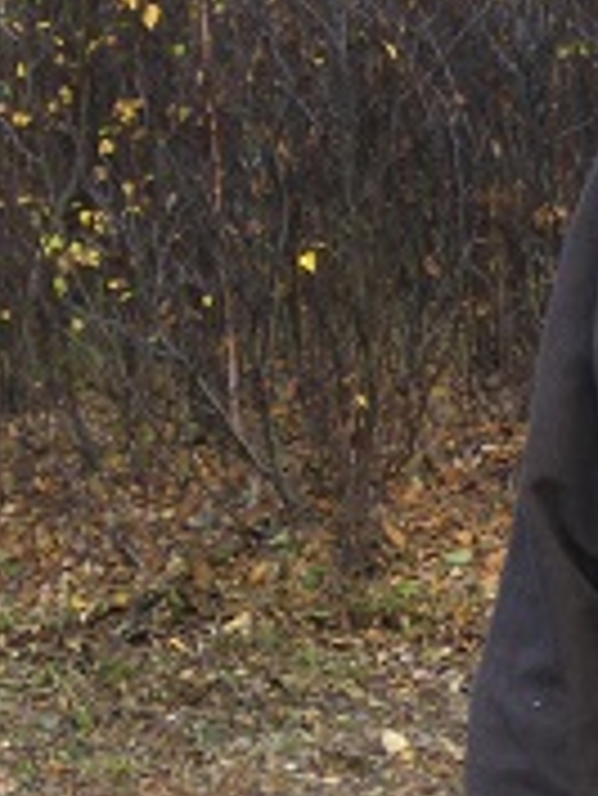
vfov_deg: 14.8
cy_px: 596
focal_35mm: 133
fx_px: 3060
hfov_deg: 10.6
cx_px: 985
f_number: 3.5
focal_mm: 6.3
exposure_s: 1/125
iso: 64
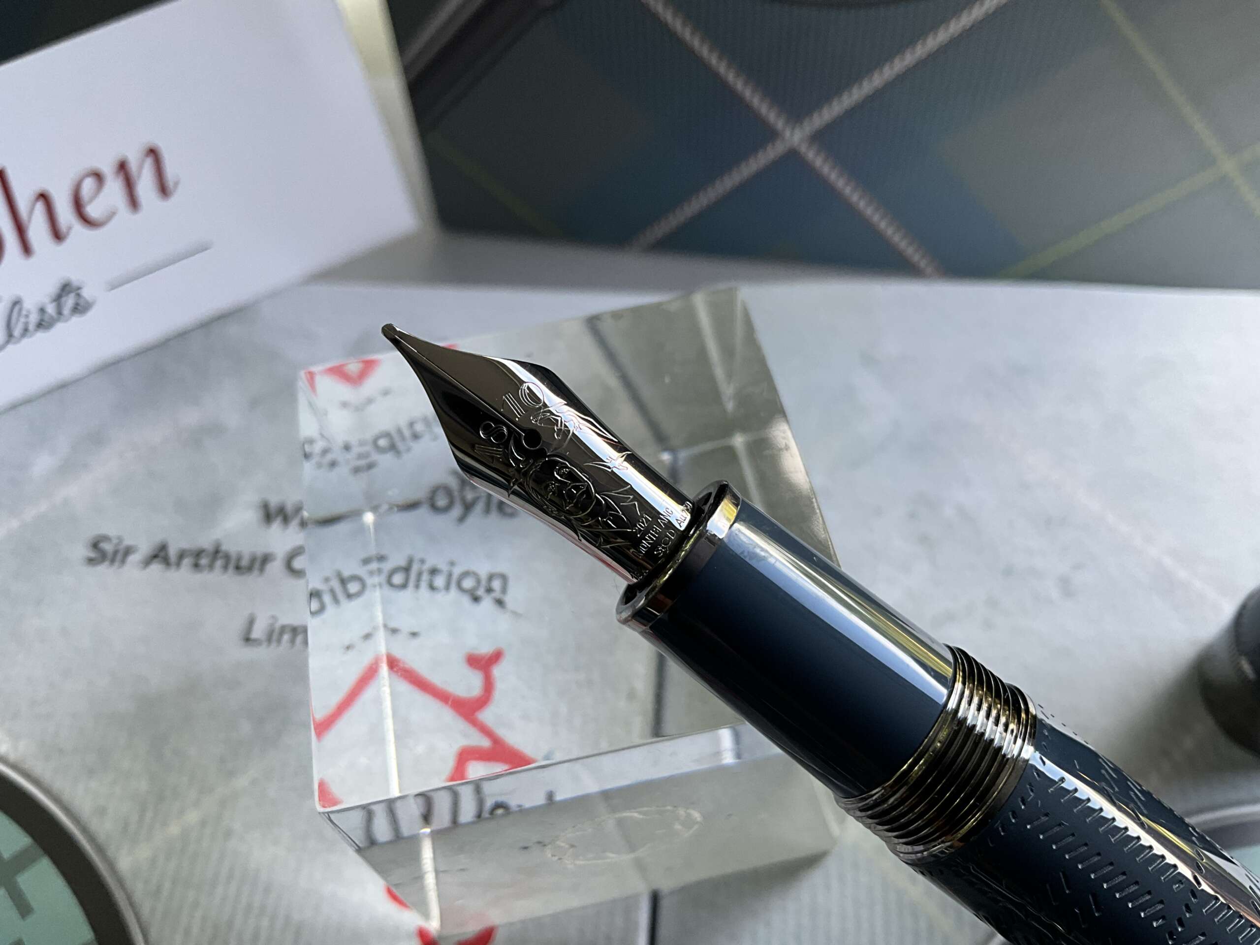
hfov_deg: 61.7
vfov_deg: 48.2
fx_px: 1056
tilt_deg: -57.0
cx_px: 630
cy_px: 472
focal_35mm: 29
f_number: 1.8
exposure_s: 1/122
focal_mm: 3
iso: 50
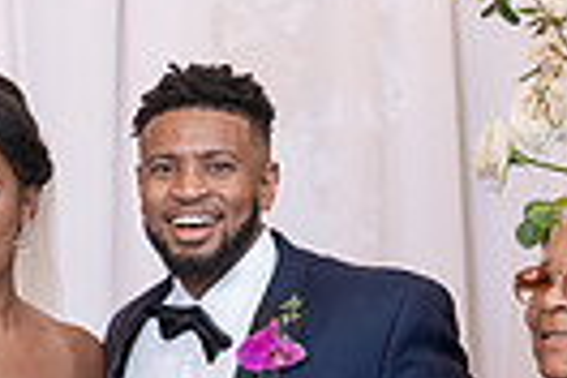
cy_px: 632
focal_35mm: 251
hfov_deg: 8.2
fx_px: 3953
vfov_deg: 5.4
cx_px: 34
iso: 2000
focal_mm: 46
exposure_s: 1/100
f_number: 4
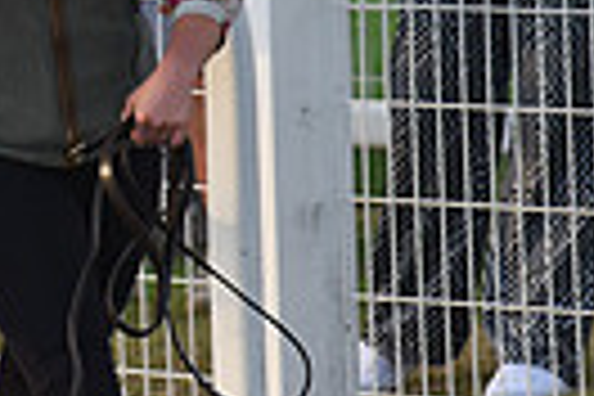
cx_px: -400
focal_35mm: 877
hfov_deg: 2.3
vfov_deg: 1.6
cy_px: -461
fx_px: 14469
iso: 1000
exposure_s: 1/1250
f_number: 5
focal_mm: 200
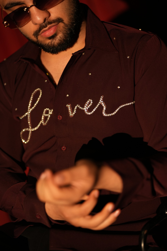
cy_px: 126
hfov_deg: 16.1
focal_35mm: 85
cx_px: 84
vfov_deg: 23.9
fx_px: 591
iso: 1000
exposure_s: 1/160
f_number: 1.8
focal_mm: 85
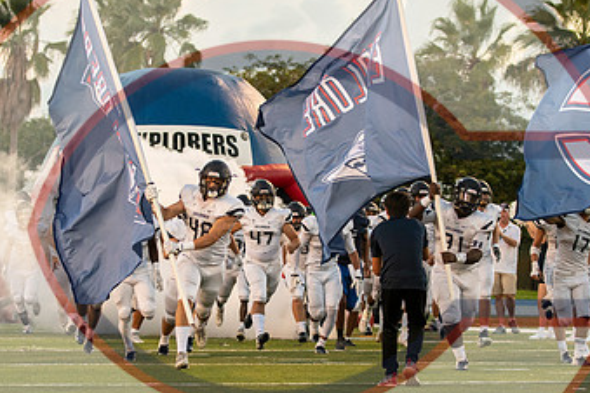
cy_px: 229
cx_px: 265
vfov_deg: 5.6
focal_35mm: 244
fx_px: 3999
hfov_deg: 8.4
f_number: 2.8
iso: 1600
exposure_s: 1/1600
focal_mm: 95
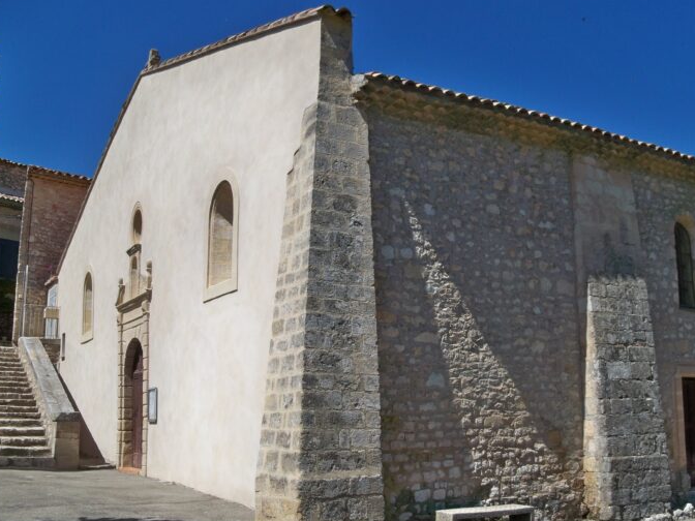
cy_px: 281
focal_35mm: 40
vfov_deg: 35.9
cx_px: 383
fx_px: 803
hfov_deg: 46.7
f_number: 3.5
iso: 80
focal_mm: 6.2
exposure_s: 1/1000
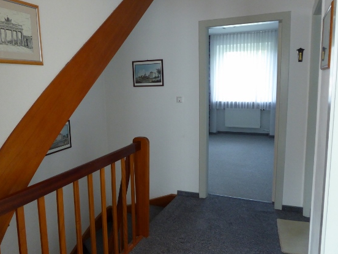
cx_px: 165
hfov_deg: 61.7
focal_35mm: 29
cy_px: 121
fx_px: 283
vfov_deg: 48.2
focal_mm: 4.3
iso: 400
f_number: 3.3
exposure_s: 1/50
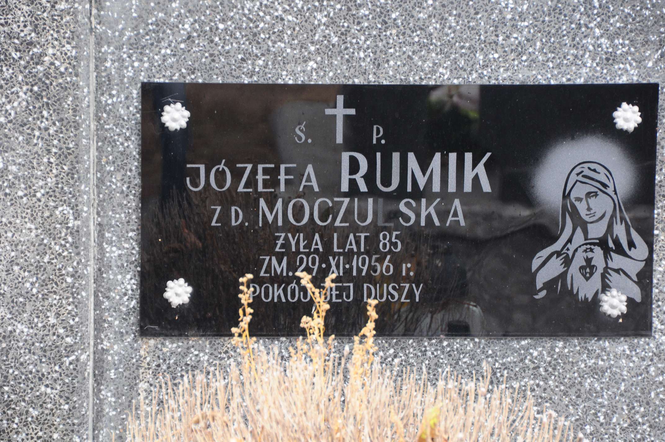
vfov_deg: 7.0
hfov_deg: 10.6
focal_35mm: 195
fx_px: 3598
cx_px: 332
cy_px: 221
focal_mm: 130
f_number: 7.1
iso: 500
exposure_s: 1/60
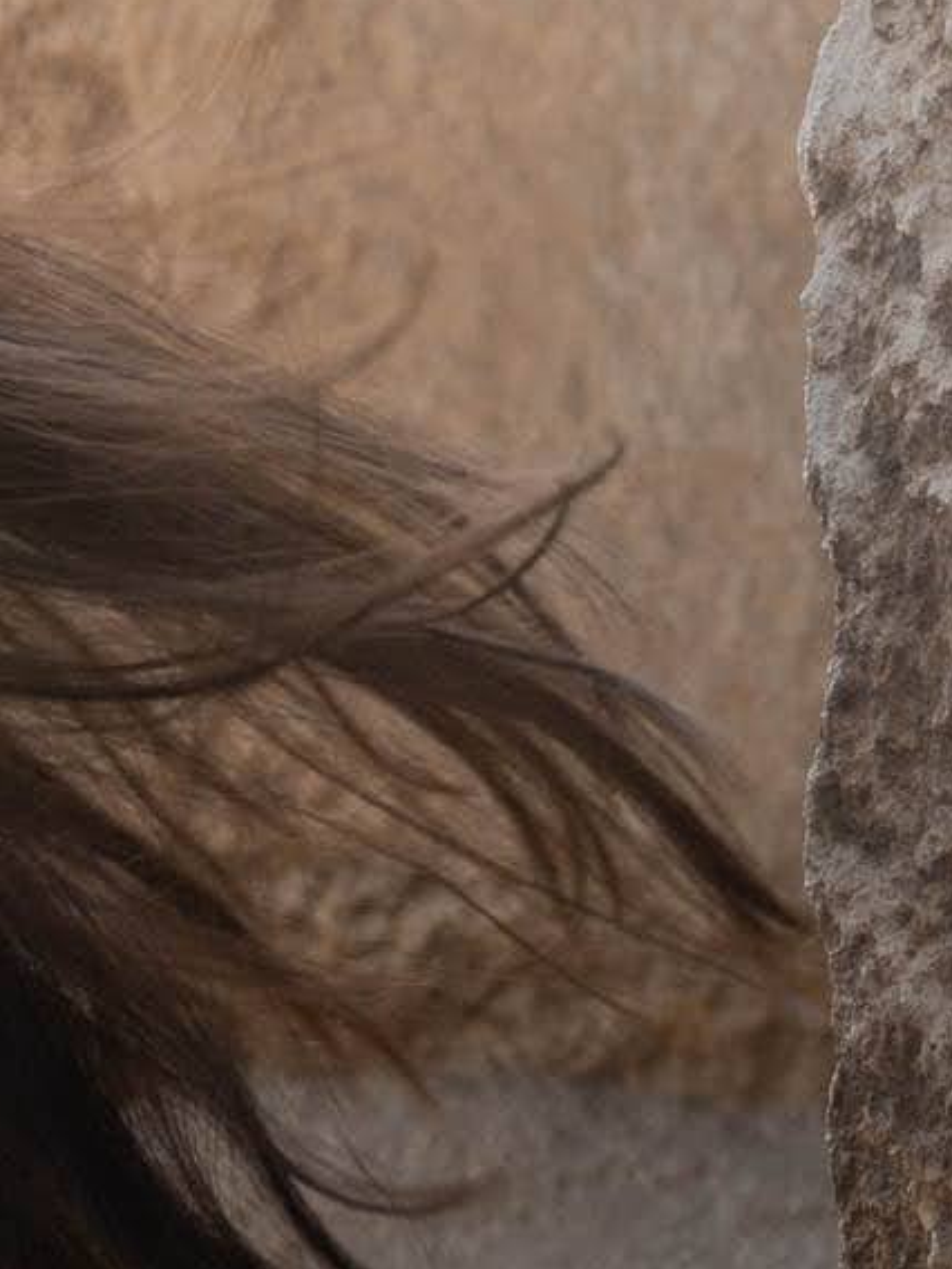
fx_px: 8507
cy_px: 989
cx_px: -751
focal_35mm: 232
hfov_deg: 6.3
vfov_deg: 8.5
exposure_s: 1/640
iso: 100
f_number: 4.5
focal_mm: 28
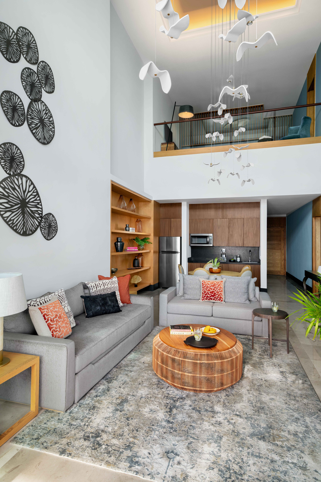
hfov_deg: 61.9
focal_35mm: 20
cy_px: 241
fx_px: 267
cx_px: 160
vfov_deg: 84.0
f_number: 10
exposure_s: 1/30
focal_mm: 20
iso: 400
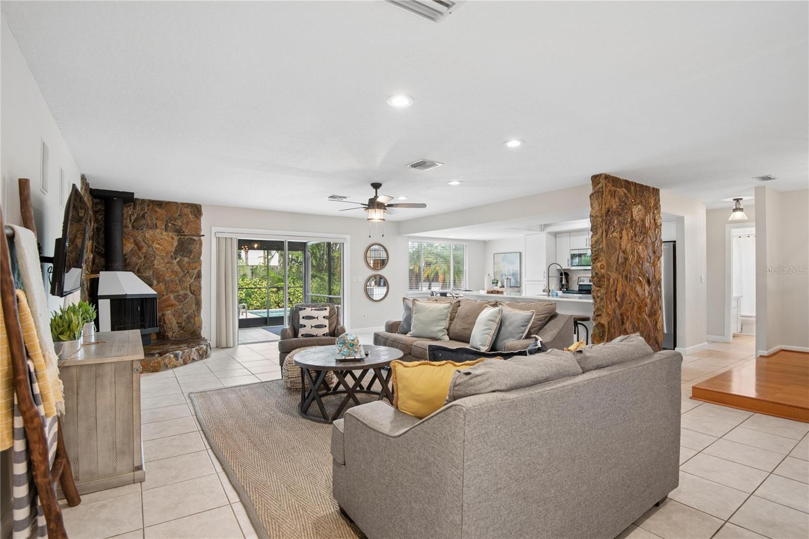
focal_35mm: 18
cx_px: 404
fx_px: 404
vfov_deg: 67.4
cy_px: 270
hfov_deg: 90.0
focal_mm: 18
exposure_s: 1/3.33
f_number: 7.1
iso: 100
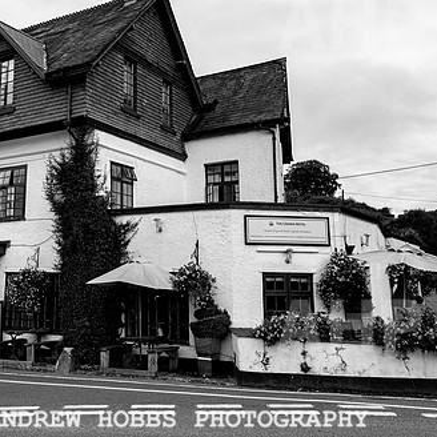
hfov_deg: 40.8
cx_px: 116
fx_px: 571
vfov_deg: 41.5
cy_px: 157
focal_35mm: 40
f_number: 5.6
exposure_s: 1/800
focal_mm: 24
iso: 400
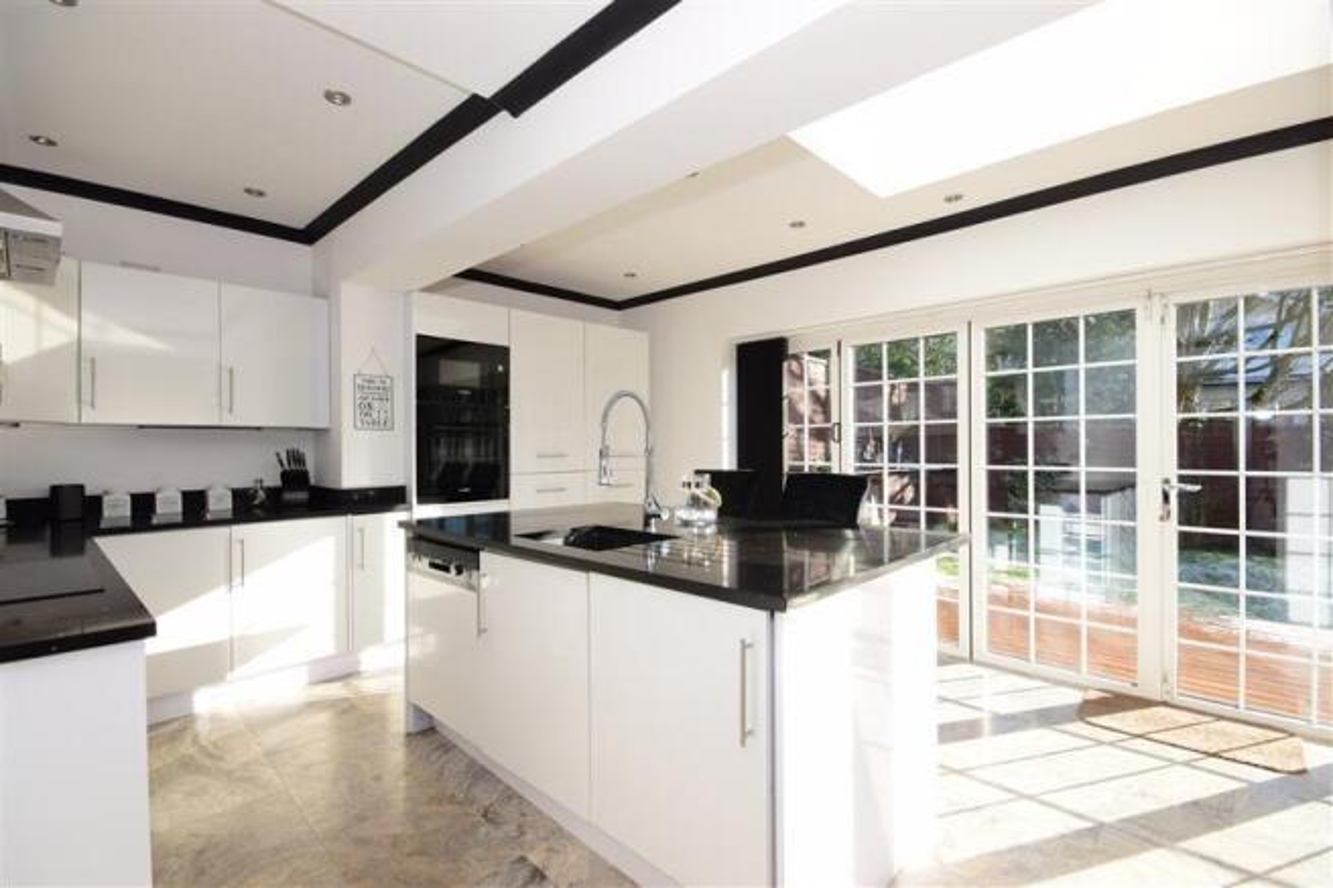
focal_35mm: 15
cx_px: 666
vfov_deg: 77.3
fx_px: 555
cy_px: 444
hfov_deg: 100.4
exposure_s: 1/100
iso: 400
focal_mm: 10
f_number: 16
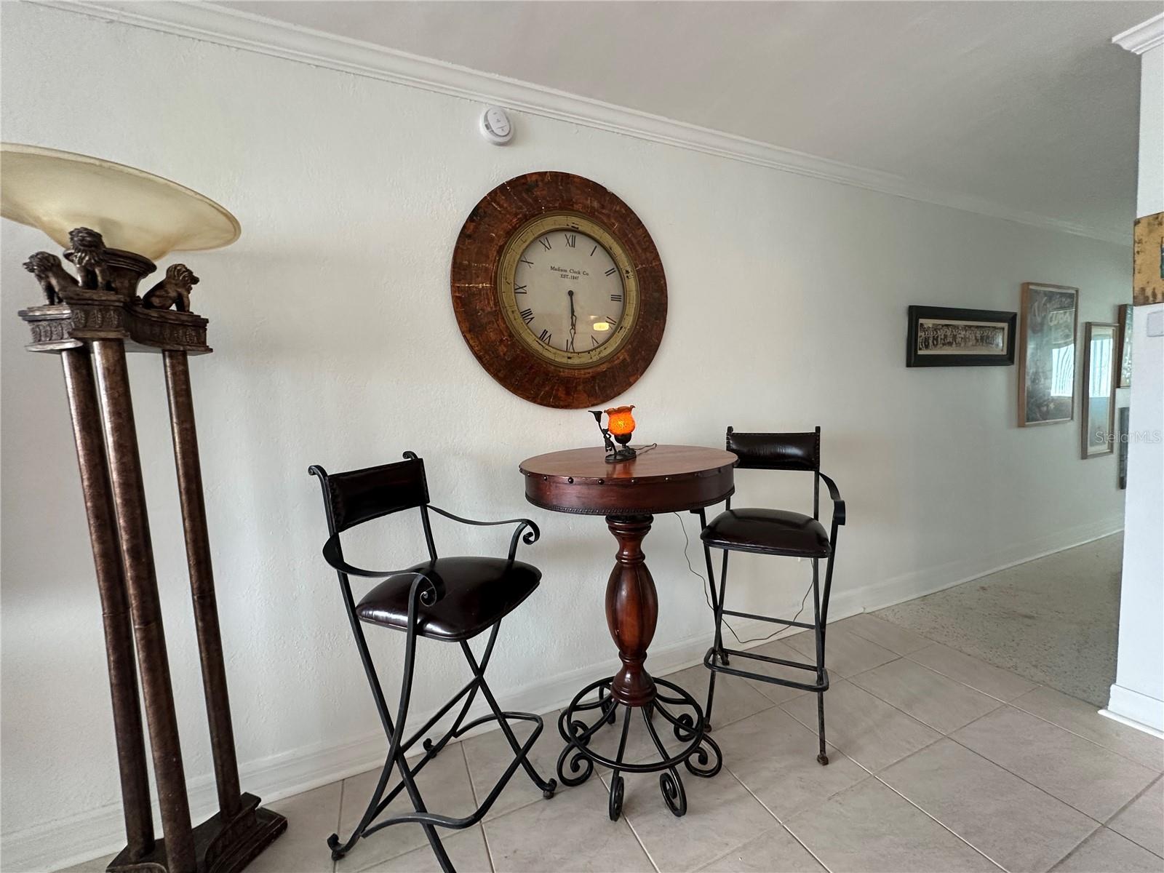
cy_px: 436
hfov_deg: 102.1
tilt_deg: -3.4
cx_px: 582
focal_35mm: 14
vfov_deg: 85.7
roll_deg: +2.8
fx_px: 471
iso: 200
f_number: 2.2
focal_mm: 2.22
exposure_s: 1/60
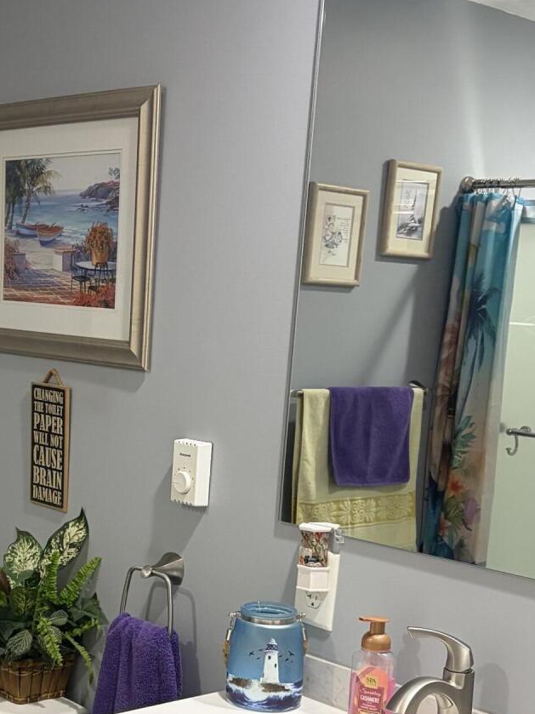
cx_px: 134
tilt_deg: -12.1
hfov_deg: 23.4
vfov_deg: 30.5
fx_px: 1278
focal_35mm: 62
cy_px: 570
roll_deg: -3.0
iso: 250
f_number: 1.6
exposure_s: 1/60
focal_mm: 5.96
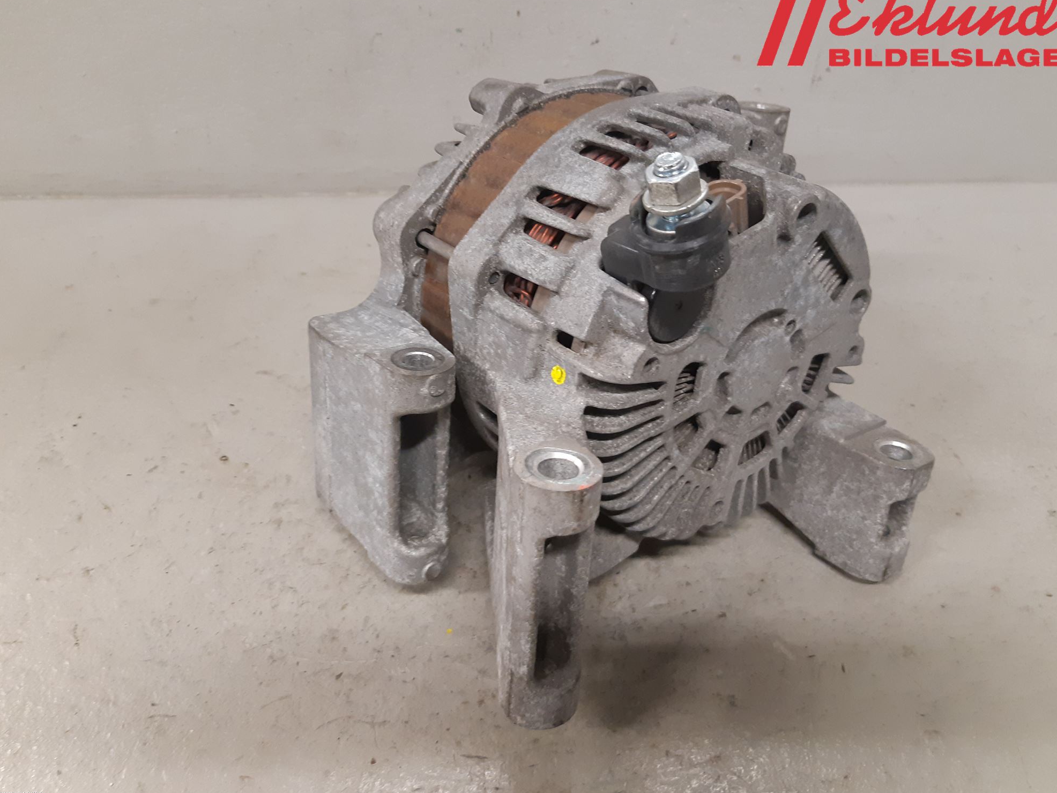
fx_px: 824
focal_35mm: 27
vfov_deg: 51.3
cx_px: 537
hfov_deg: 65.3
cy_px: 387
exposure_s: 1/50
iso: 200
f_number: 1.7
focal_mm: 3.93
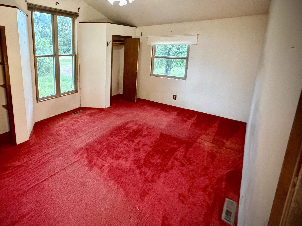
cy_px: 78
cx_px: 99
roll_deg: -0.9
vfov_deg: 67.1
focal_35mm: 19
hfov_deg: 81.6
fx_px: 166
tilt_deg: -9.1
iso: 800
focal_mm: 2.22
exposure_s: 1/60
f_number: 2.2
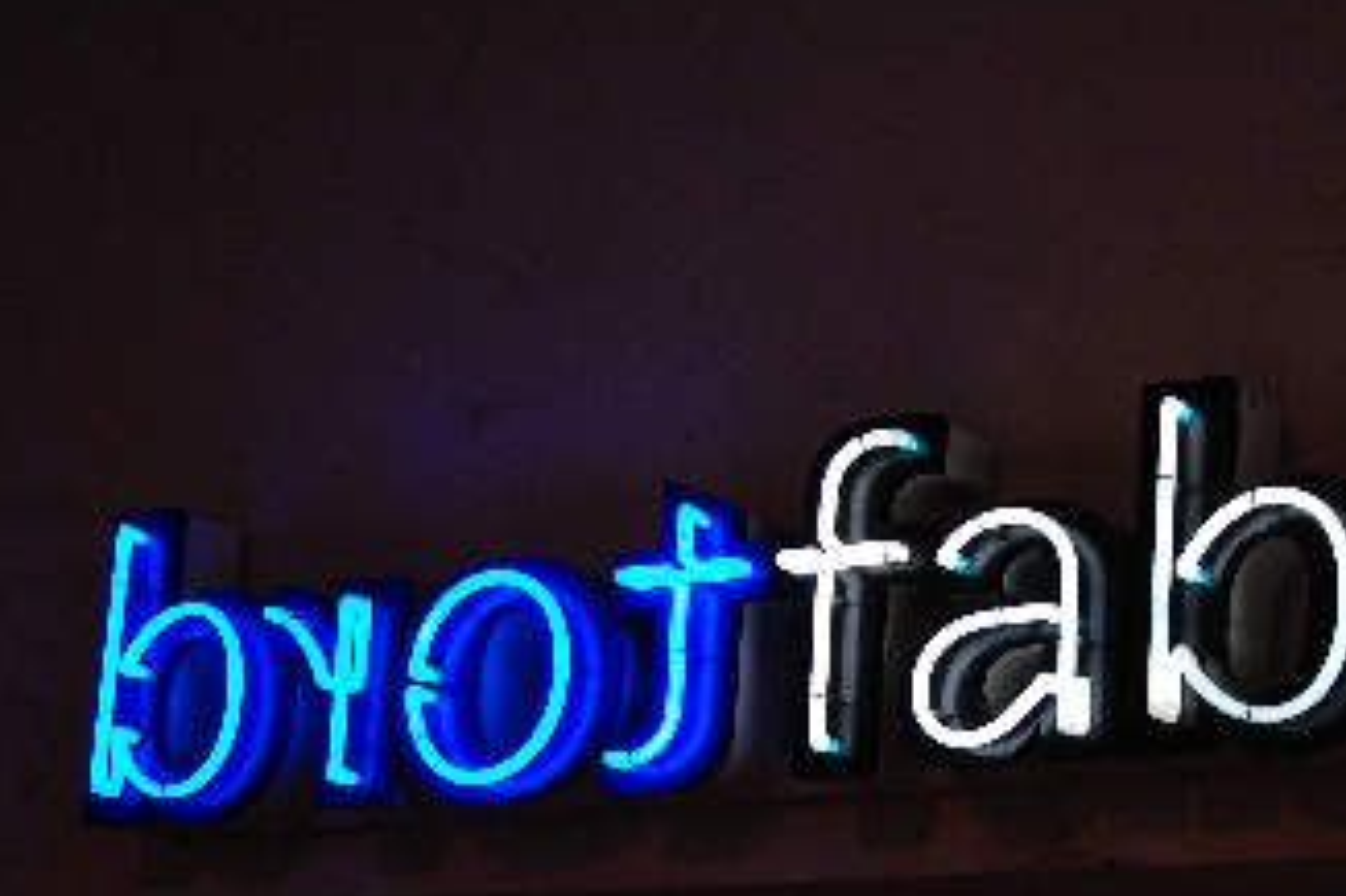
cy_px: 640
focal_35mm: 97
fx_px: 3622
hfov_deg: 20.9
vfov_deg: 14.1
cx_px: 1003
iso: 800
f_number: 5
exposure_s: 1/100
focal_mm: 35
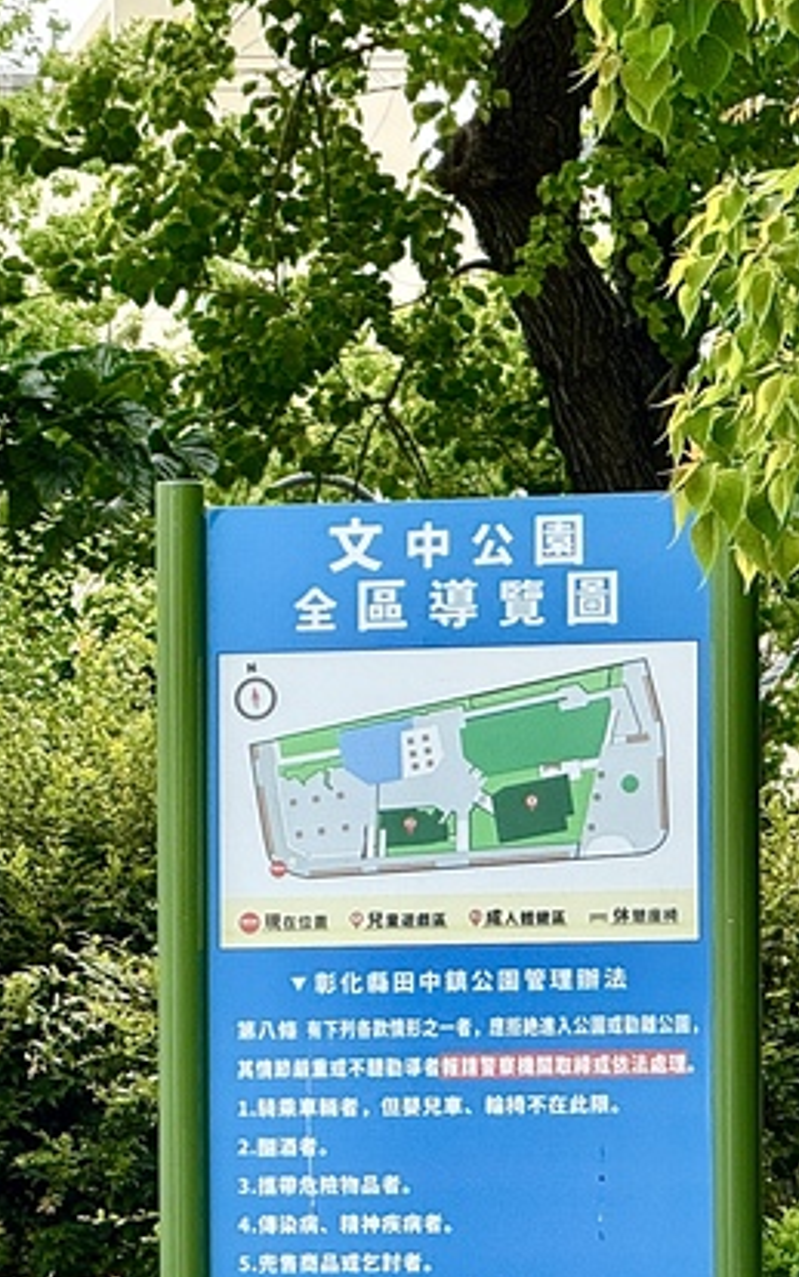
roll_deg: -0.6
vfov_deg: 7.1
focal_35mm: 295
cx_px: -450
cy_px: 1049
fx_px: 10271
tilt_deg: +0.9
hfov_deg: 4.4
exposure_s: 1/467
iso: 64
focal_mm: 15.66
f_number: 2.8
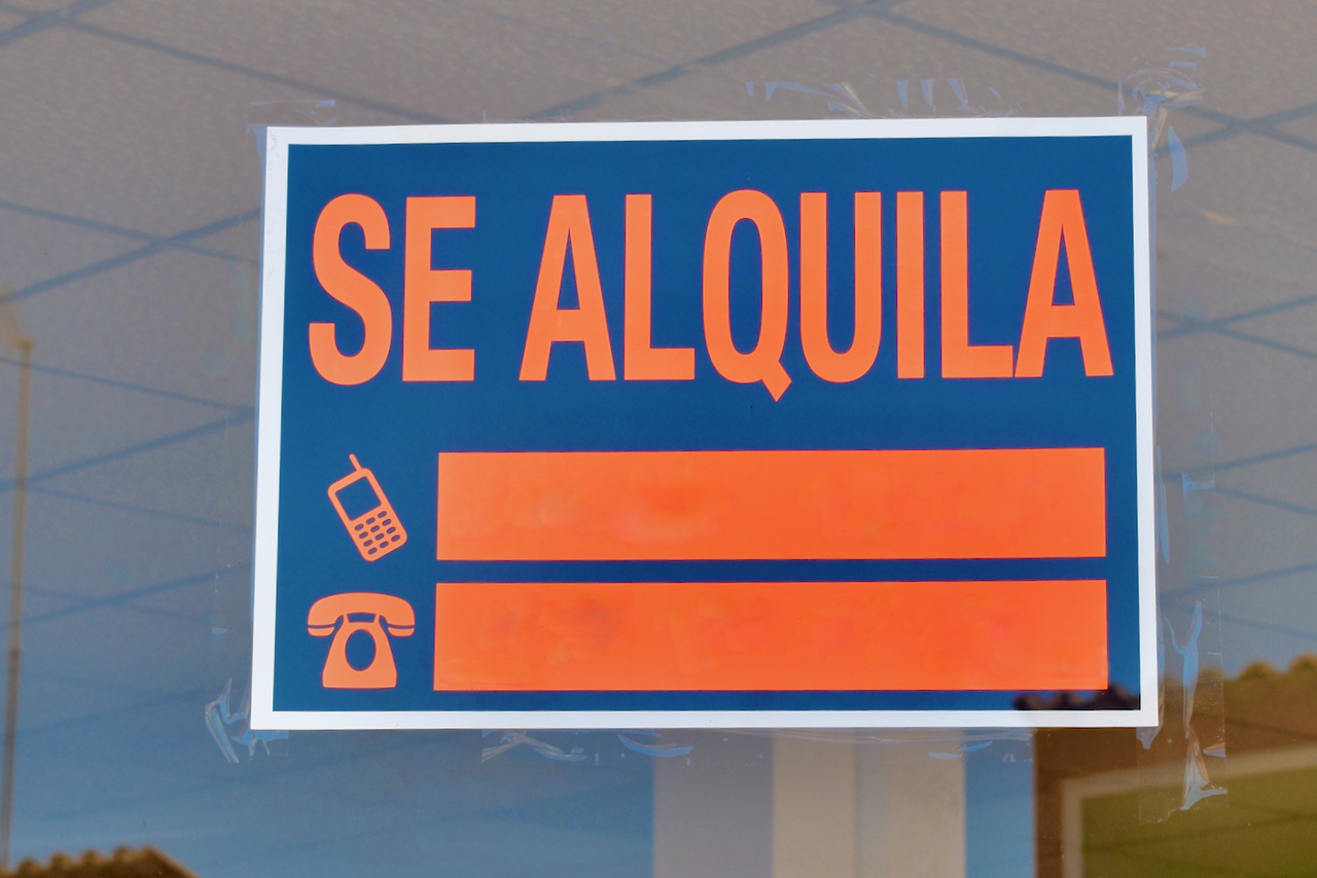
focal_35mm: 69
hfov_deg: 29.2
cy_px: 439
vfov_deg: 19.7
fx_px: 2525
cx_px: 658
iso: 200
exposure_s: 1/250
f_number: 7.1
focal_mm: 46
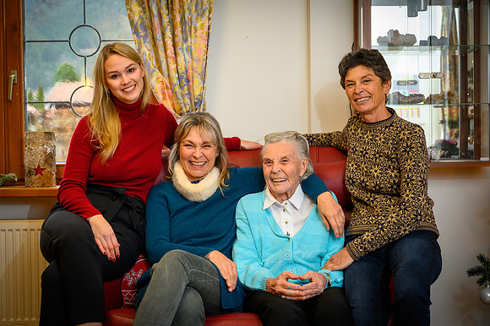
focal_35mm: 55
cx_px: 245
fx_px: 748
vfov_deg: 24.6
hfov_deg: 36.3
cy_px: 163
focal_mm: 55
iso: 800
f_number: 4
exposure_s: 1/100
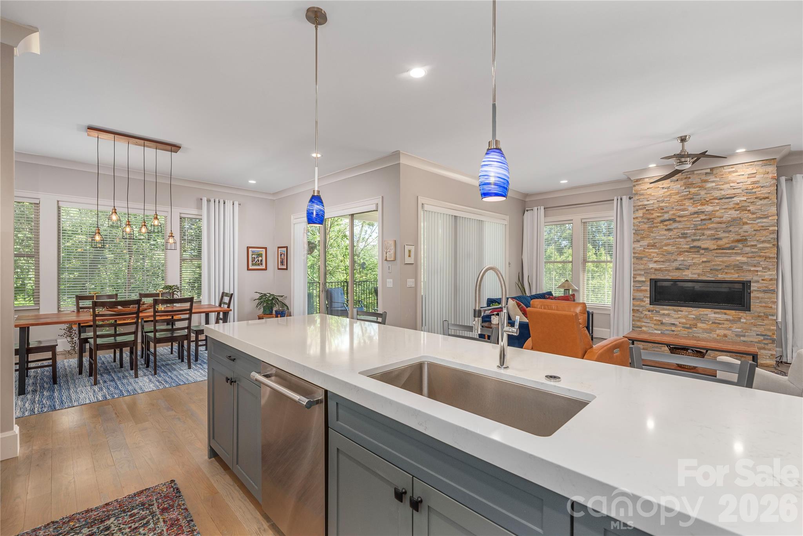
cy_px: 268
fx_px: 335
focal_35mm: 15
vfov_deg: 77.4
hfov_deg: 100.4
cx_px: 402
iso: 320
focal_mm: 15
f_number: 8
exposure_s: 1/100
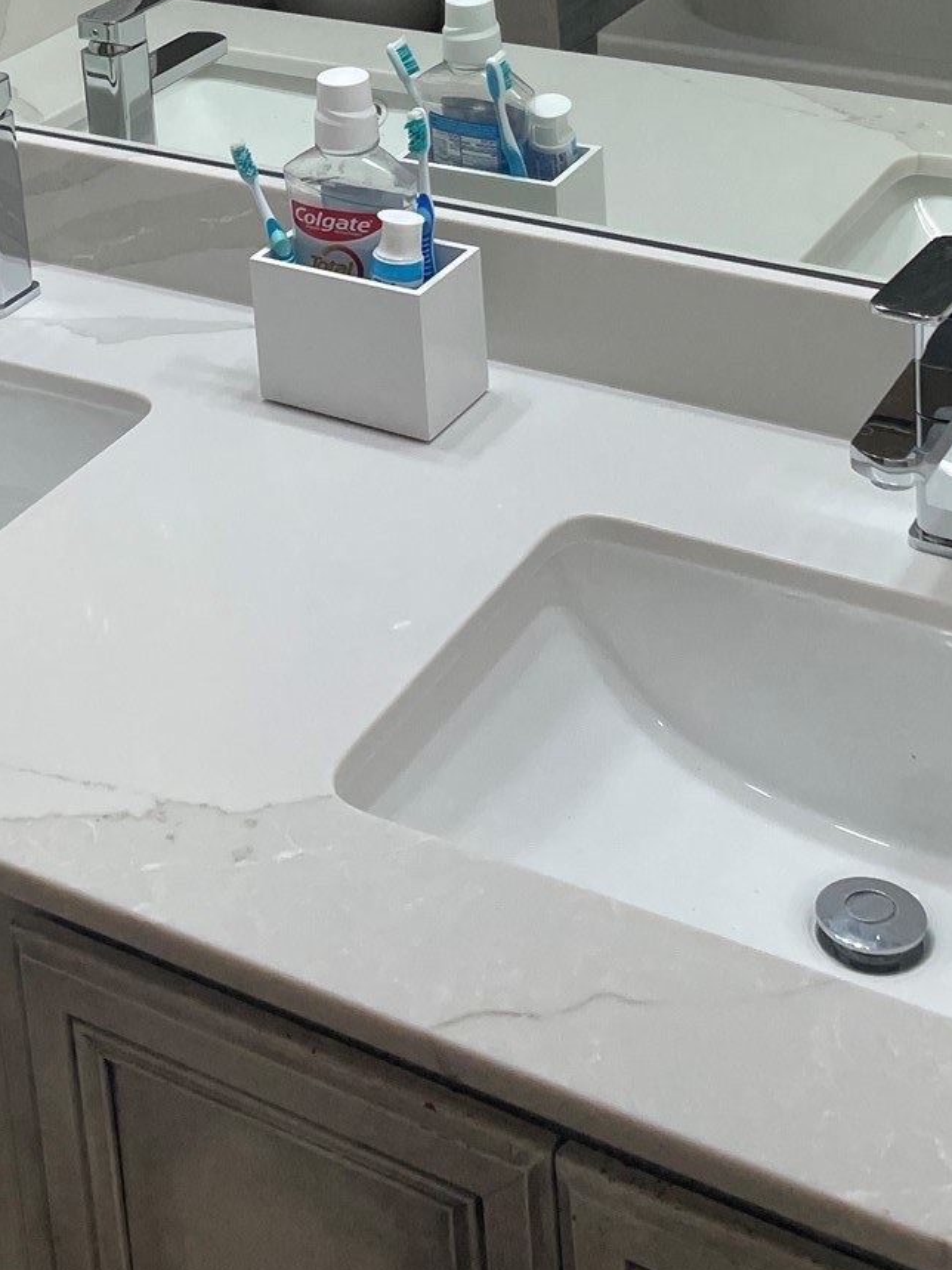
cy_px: -142
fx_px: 2274
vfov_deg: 28.3
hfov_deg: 23.6
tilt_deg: -14.1
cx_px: 375
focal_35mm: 62
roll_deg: +5.1
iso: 64
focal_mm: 4.2
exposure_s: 1/120
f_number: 1.6
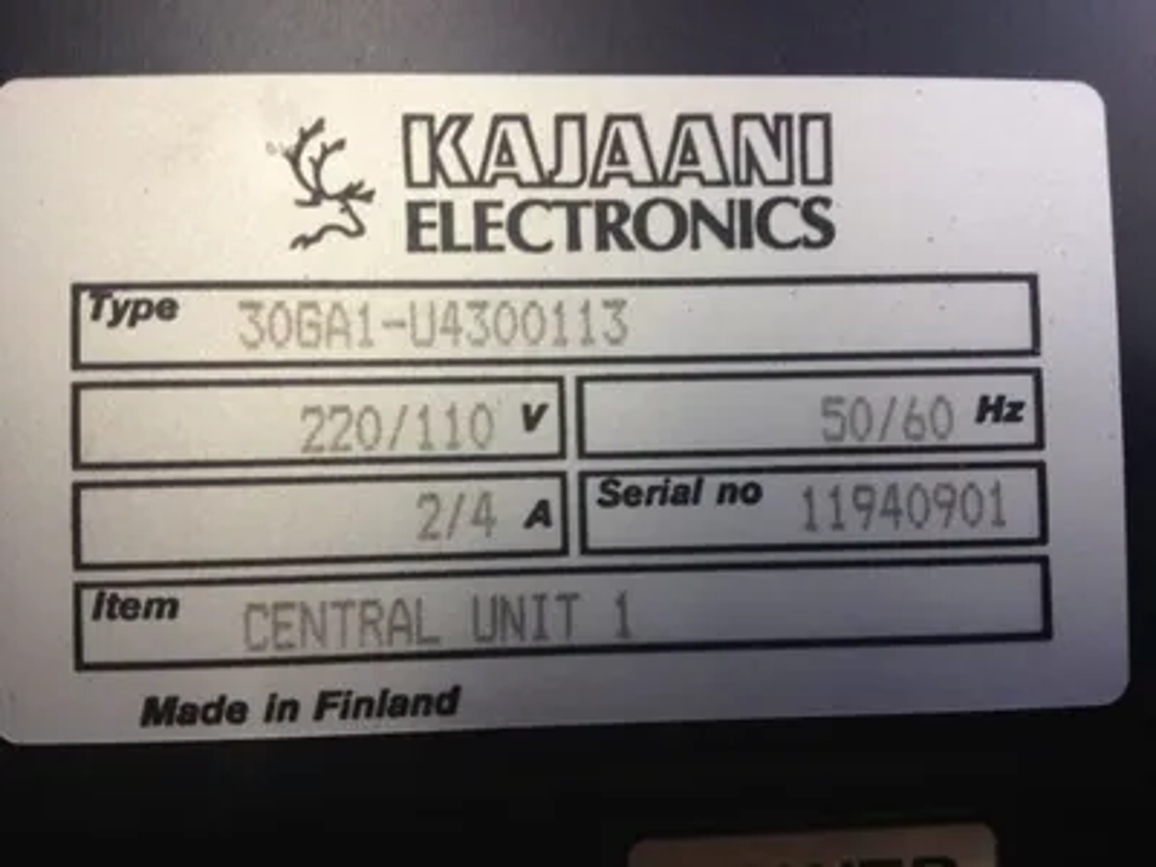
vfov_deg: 40.7
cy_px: 434
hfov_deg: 52.6
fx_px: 1169
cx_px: 578
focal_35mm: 35
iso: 50
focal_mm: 4.28
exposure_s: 1/30
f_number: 2.4
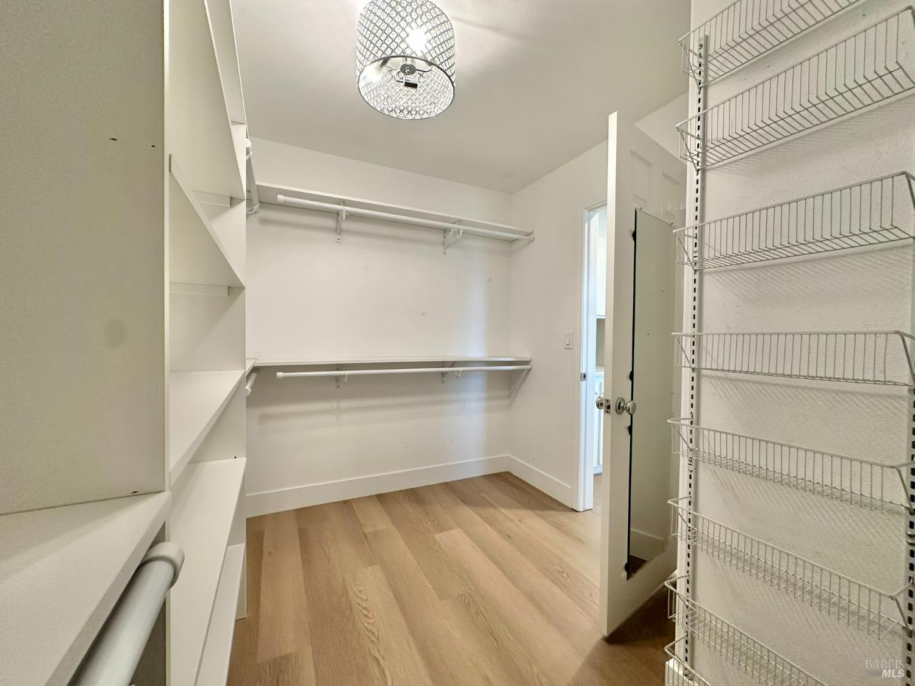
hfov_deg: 102.1
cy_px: 343
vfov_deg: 85.7
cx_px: 458
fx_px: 370
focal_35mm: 14
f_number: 2.2
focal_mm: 2.22
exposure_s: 1/60
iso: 160
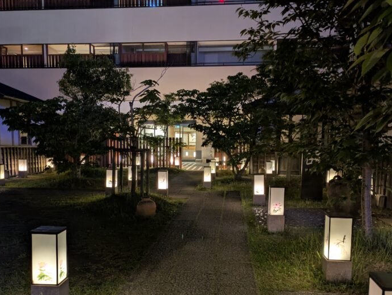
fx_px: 419
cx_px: 177
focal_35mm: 37
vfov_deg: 38.3
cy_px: 197
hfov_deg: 50.0
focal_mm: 5.43
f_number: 1.89
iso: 229
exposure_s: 1/15
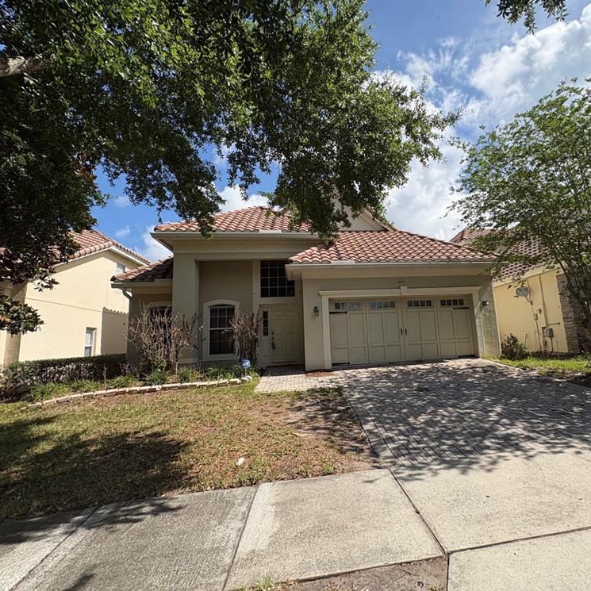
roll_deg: +2.2
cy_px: 290
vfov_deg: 84.0
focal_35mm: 17
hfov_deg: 83.1
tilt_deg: +11.7
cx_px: 351
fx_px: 328
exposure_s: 1/1449
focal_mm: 2.22
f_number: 2.2
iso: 64
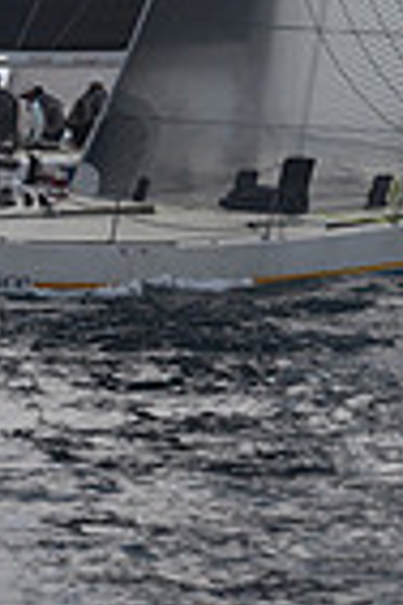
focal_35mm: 288
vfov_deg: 6.9
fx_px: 4836
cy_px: -554
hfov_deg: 4.8
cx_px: 332
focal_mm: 70
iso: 500
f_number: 5
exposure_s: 1/640
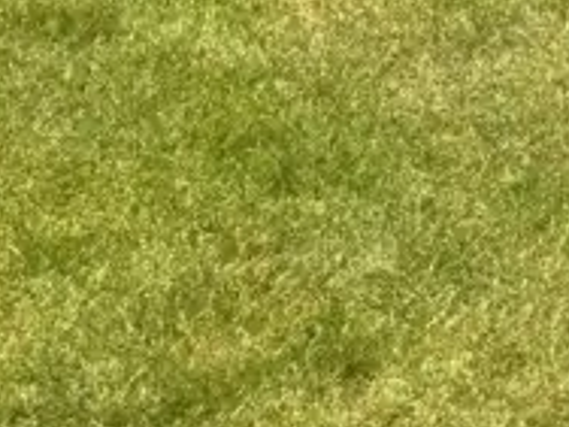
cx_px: 1410
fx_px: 2153
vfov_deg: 10.4
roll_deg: +0.7
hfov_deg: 11.9
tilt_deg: -12.4
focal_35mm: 131
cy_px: -439
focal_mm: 6.86
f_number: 1.78
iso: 80
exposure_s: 1/4348
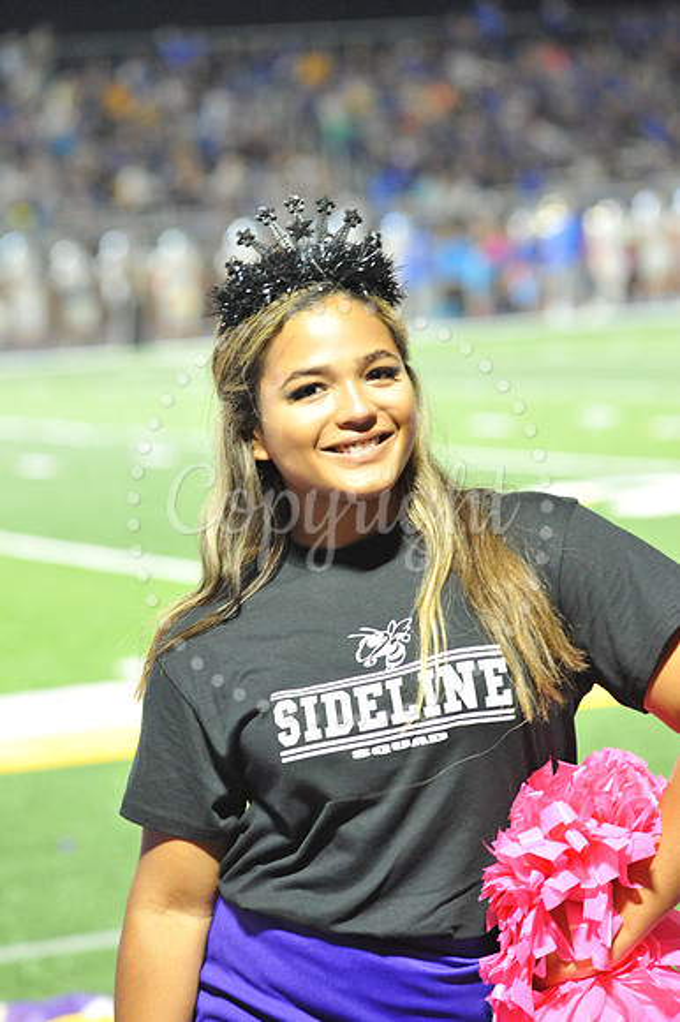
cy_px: 511
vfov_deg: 14.2
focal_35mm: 145
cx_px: 340
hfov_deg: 9.5
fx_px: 4113
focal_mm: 145
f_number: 5.6
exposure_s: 1/125
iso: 5000
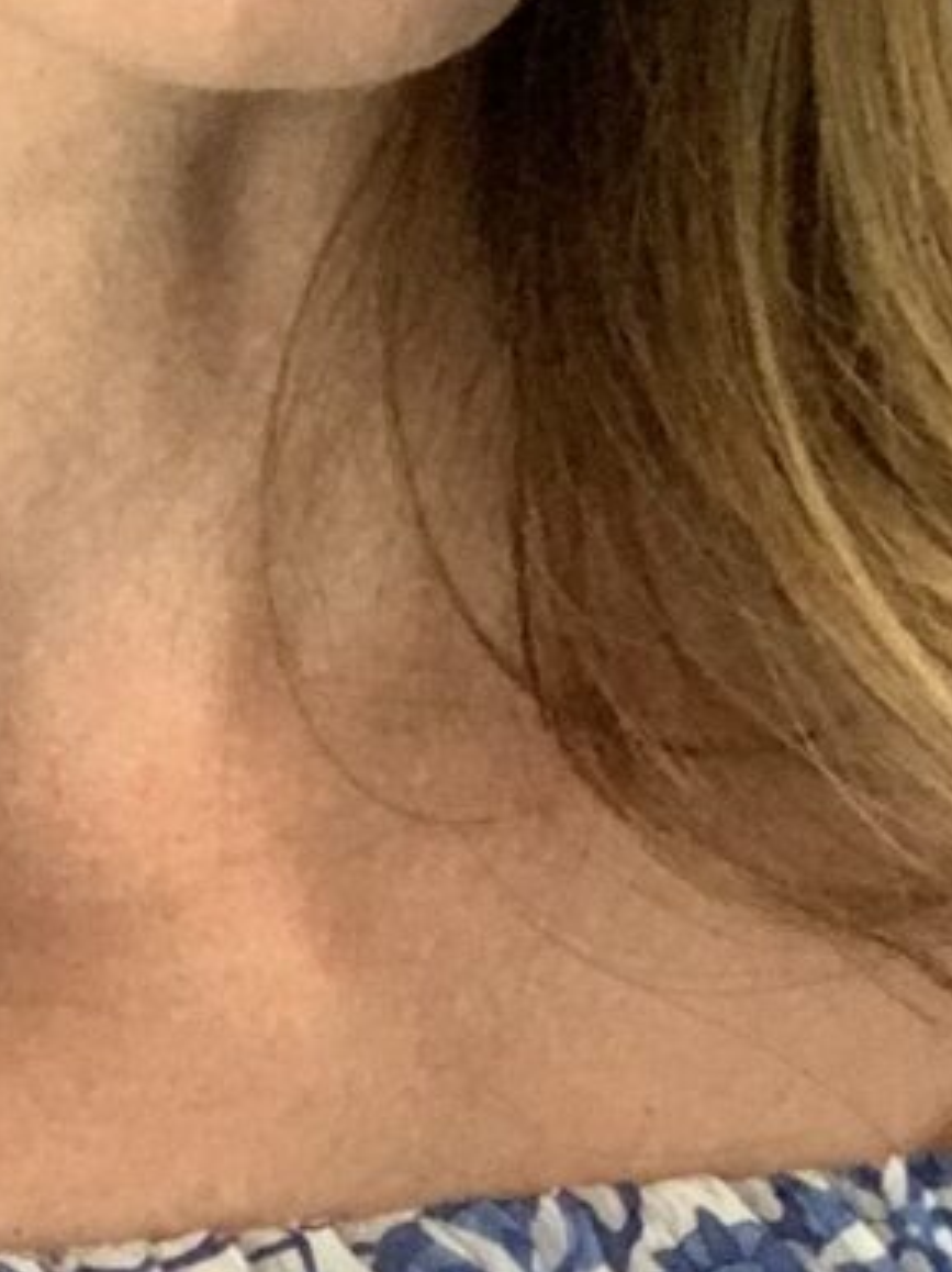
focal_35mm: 170
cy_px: 2804
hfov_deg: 8.7
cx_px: 13
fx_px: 6241
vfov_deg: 10.4
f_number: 2.2
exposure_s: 1/40
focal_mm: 2.87
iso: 320
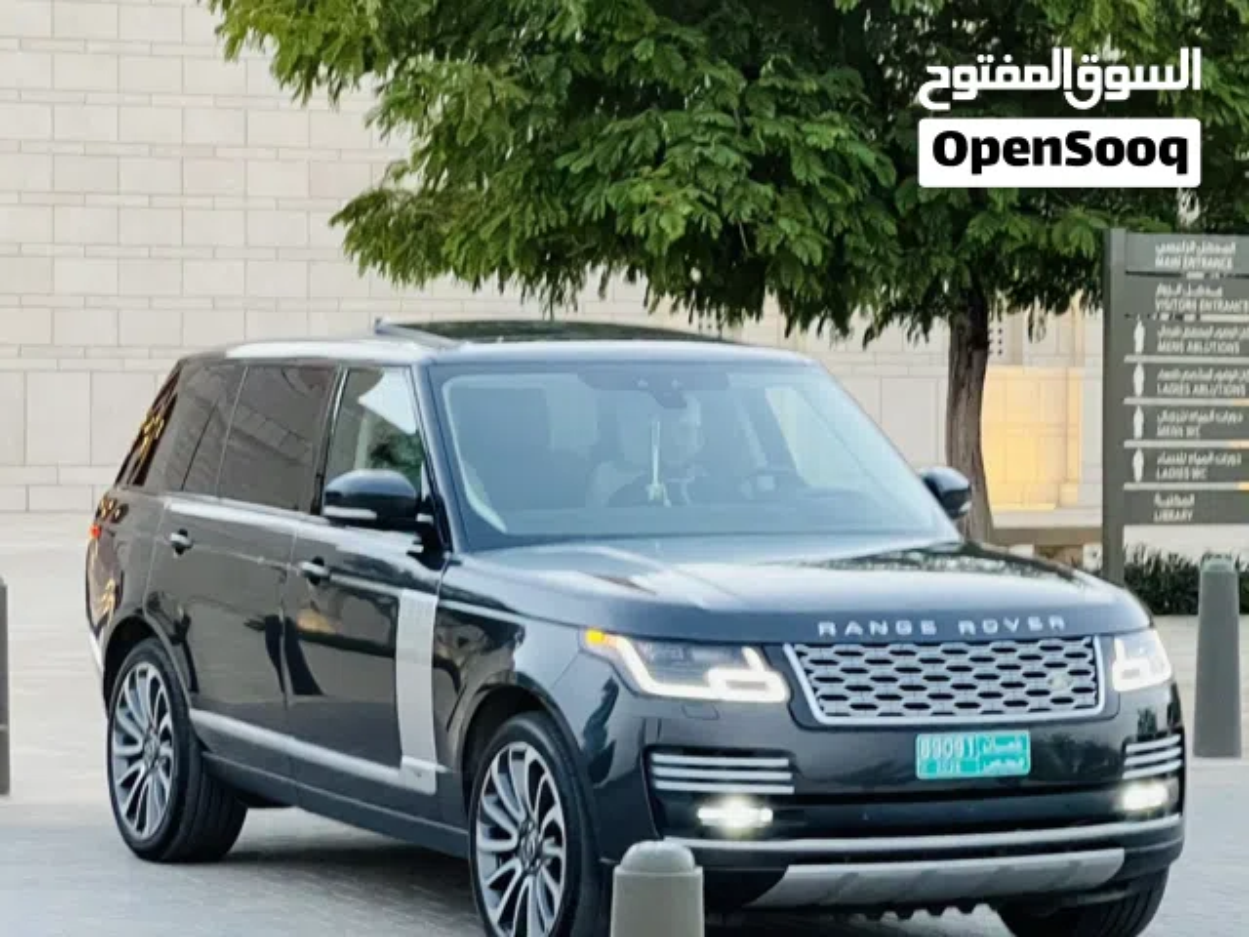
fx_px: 2778
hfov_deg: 25.3
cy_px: 468
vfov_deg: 19.1
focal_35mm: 77
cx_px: 624
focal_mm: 9
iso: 640
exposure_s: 1/50
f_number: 2.8
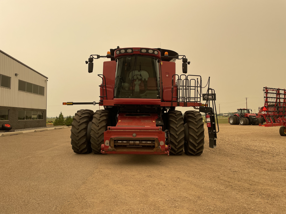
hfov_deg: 67.3
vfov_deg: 53.1
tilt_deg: +3.0
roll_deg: +0.7
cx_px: 143
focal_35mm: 26
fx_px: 215
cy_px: 107
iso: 32
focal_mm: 4.2
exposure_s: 1/1221
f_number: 1.6
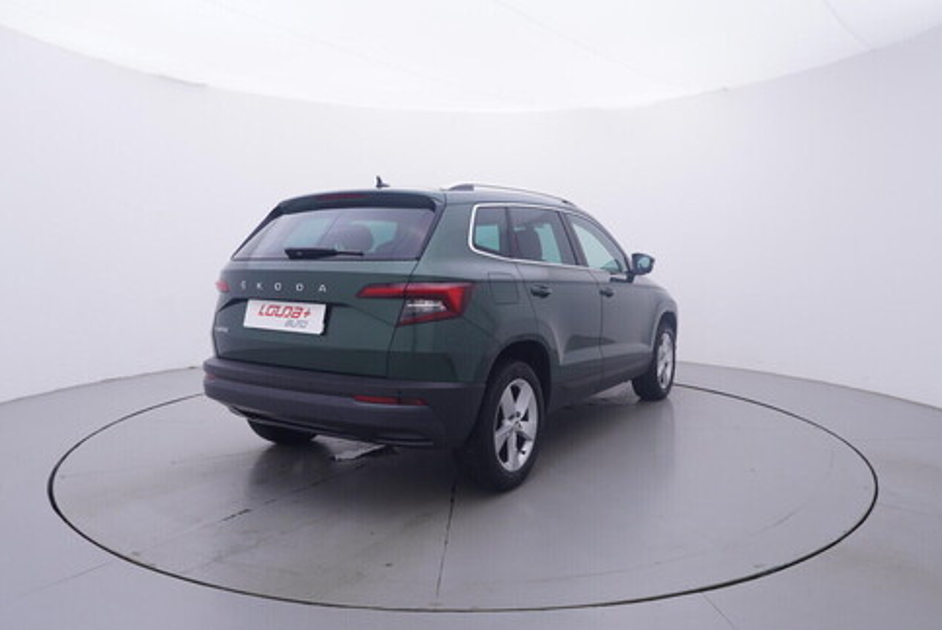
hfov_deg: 70.2
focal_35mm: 26
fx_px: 670
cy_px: 295
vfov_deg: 50.4
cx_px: 469
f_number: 5
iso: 200
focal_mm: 15
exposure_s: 1/80
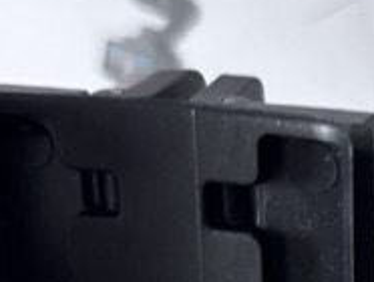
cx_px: 543
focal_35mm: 143
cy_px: 518
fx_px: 1547
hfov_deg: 13.1
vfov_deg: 9.8
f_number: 1.6
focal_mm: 5.96
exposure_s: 1/60
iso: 200
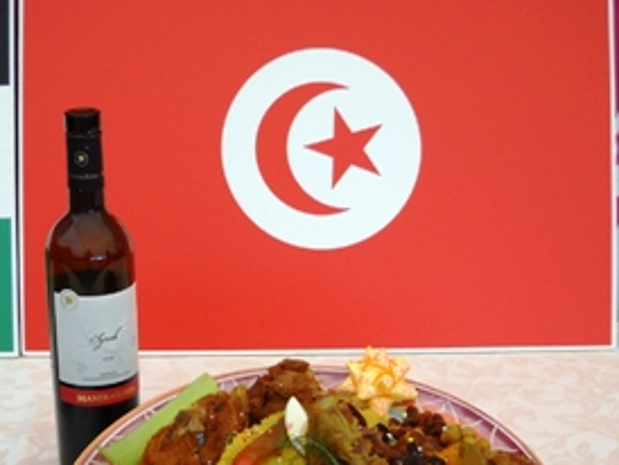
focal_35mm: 67
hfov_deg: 28.9
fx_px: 1199
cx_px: 280
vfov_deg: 21.9
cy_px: 318
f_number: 3.1
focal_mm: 6.72
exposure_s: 1/88
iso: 64
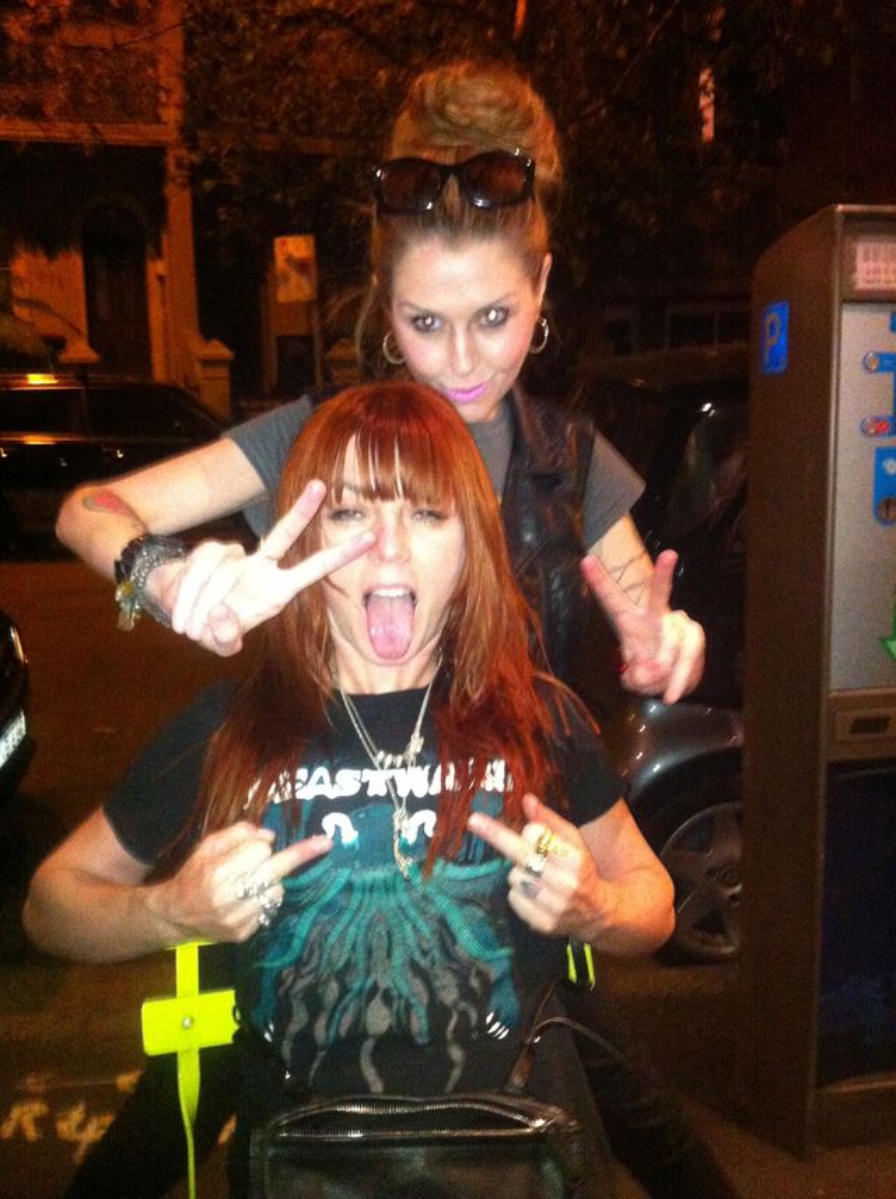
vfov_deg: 52.7
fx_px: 1211
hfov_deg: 40.6
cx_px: 448
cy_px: 600
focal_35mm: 35
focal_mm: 3.85
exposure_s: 1/15
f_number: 2.8
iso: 800
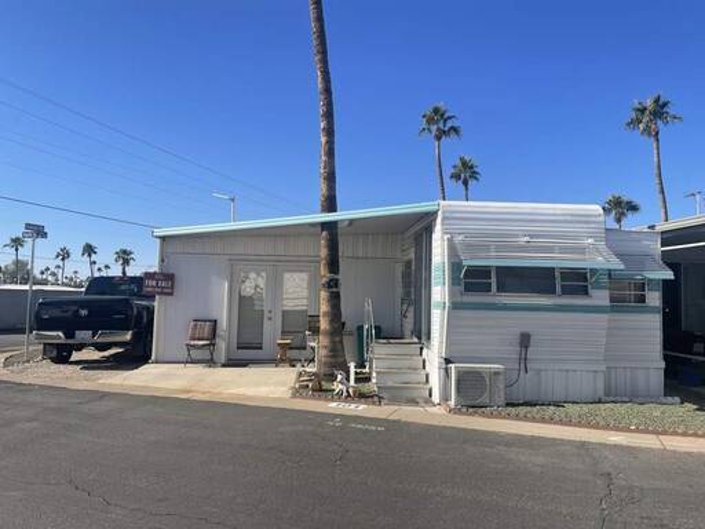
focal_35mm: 25
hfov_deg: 69.4
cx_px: 352
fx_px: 509
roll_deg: -0.4
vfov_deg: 54.9
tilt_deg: +4.5
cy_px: 264
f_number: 1.6
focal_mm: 5.1
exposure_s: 1/3788
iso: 32
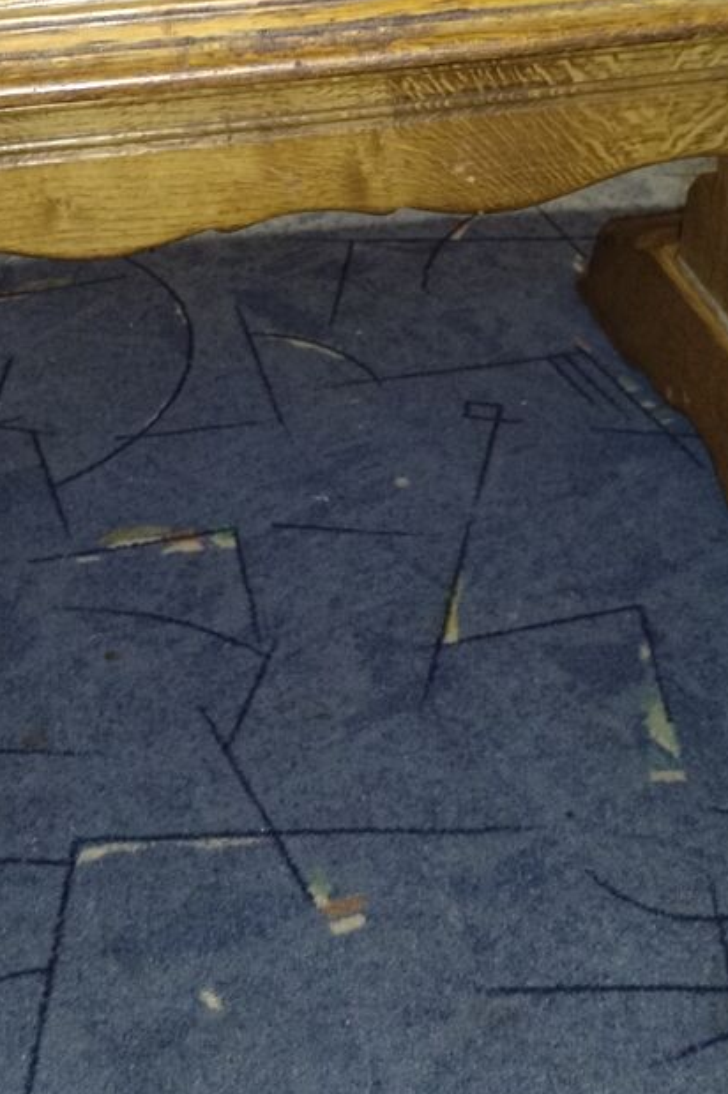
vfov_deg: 30.7
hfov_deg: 20.9
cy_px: 338
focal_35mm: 65
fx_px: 1974
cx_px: 337
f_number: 1.8
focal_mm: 4.75
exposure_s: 1/16.7
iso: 2987
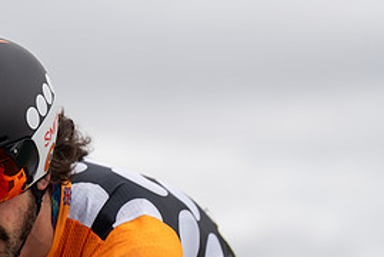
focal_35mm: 310
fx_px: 3310
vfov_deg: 4.4
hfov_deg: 6.6
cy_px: 269
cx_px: 1
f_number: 3.5
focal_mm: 144
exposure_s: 1/1000
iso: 125
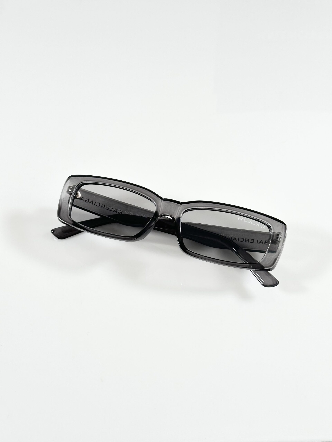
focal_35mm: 48
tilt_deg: -50.4
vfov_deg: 39.7
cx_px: 166
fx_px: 614
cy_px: 221
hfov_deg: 30.3
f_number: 1.78
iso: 80
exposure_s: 1/100
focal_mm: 6.86
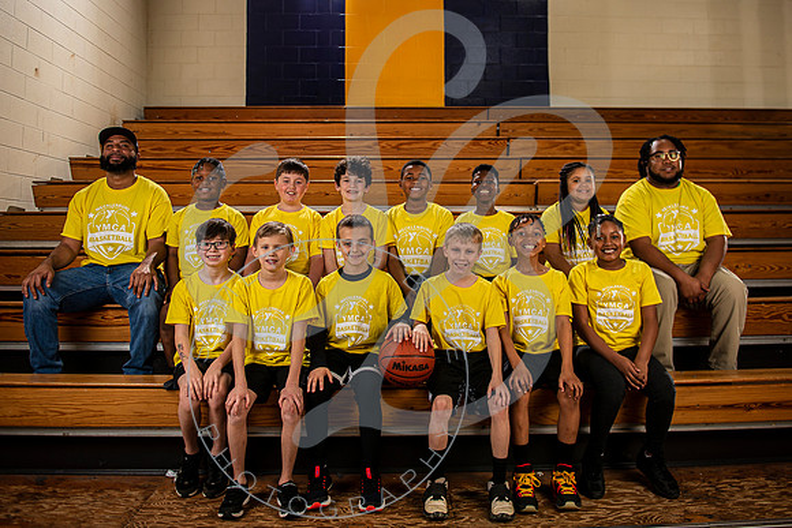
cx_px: 409
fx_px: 640
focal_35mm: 29
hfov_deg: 63.4
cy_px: 210
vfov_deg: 44.6
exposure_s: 1/200
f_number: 5.6
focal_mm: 24
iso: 100
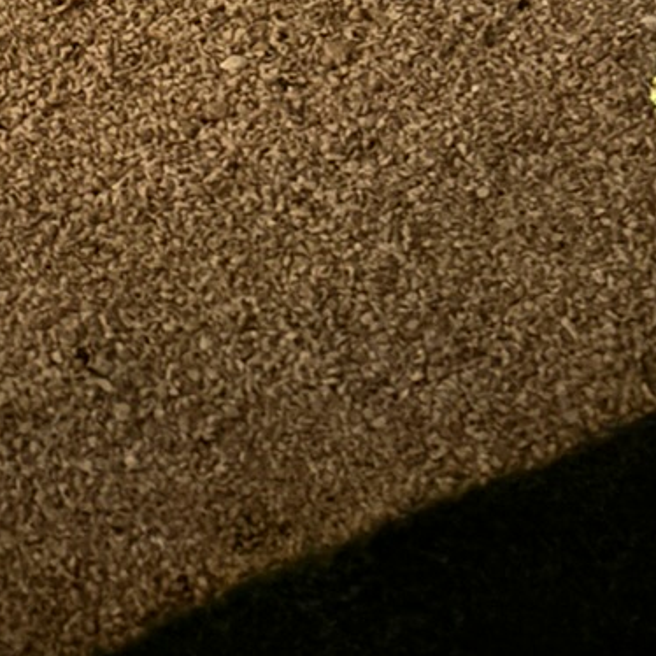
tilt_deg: -8.0
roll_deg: +0.7
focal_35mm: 126
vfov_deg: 11.6
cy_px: -882
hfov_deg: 13.8
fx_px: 2701
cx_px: 112
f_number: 1.6
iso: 2000
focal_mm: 5.96
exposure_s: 1/2
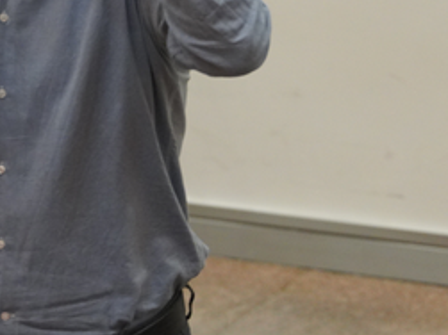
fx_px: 8538
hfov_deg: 3.0
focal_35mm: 660
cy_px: -12
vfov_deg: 2.3
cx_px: -137
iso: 2500
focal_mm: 168
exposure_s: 1/200
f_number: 4
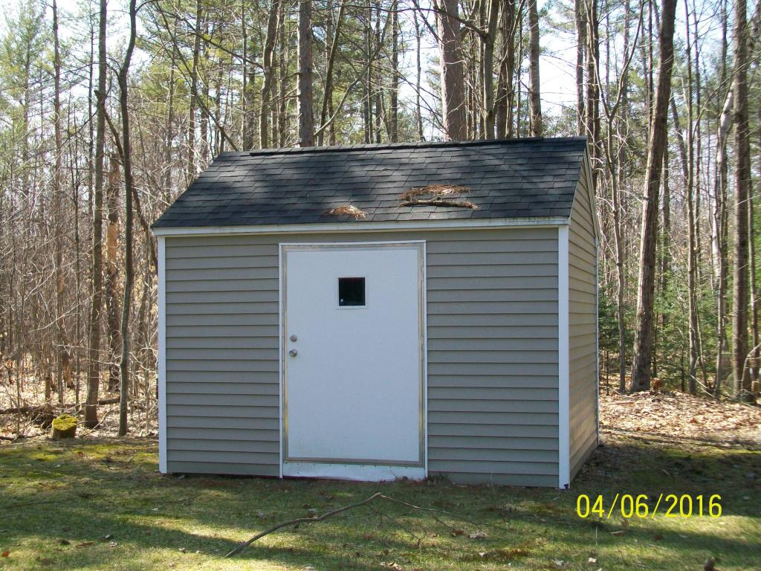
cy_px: 286
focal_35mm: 50
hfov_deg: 38.2
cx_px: 380
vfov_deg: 29.1
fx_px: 1099
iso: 64
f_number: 3.6
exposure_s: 1/160
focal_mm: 8.8
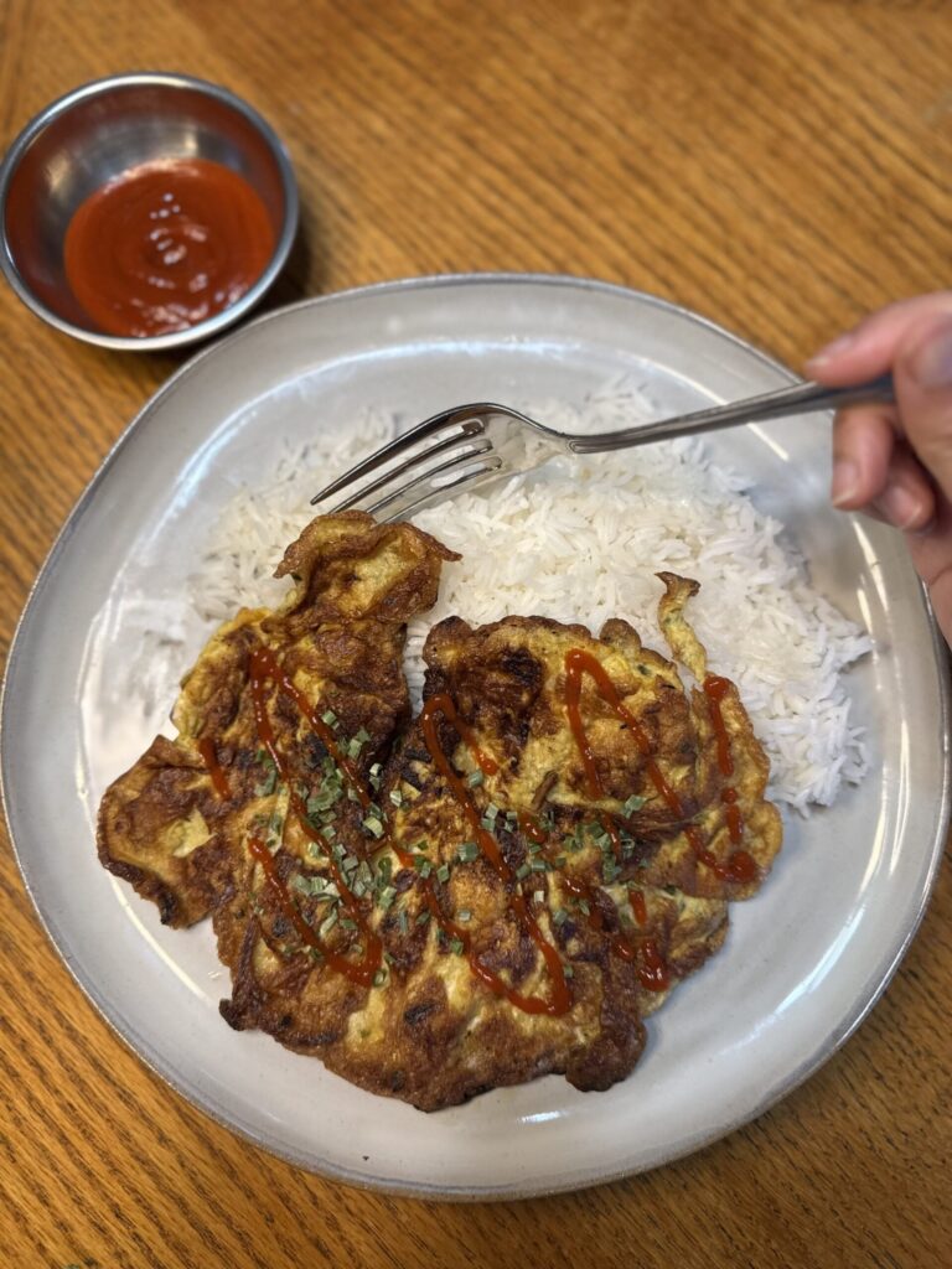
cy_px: 634
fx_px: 880
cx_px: 476
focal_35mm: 24
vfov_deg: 71.6
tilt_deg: -80.8
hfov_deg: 56.8
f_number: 1.78
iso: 125
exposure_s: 1/120
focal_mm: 6.76
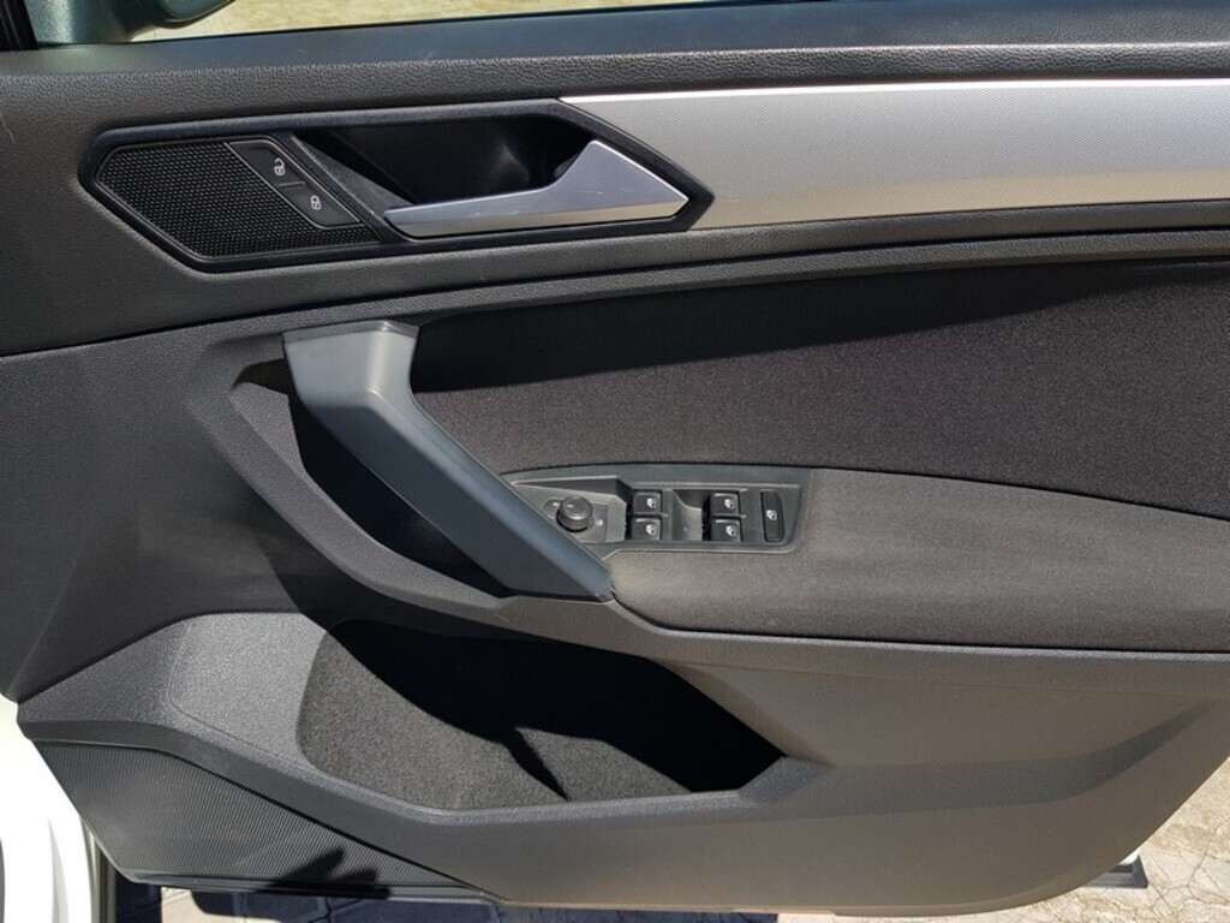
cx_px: 615
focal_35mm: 26
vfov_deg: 53.1
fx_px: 924
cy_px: 462
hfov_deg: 67.3
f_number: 1.7
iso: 40
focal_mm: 4.3
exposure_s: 1/1644
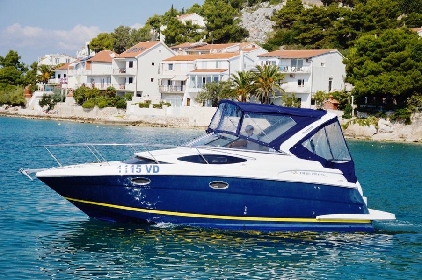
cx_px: 211
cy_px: 140
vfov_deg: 20.1
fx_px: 791
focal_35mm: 68
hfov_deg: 29.9
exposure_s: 1/4000
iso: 180
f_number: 4.5
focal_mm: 45
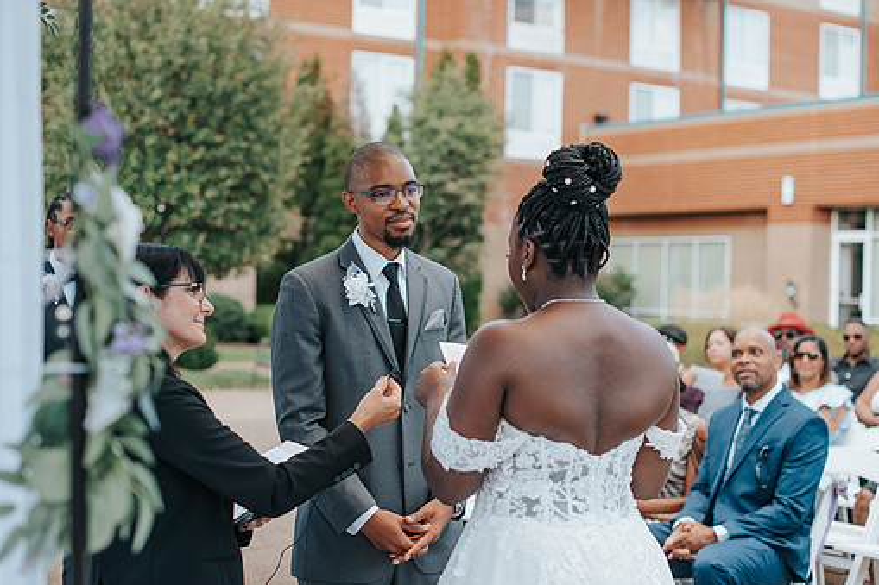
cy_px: 277
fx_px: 1391
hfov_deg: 35.1
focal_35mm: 57
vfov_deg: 23.8
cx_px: 440
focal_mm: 50
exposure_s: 1/640
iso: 200
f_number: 2.5
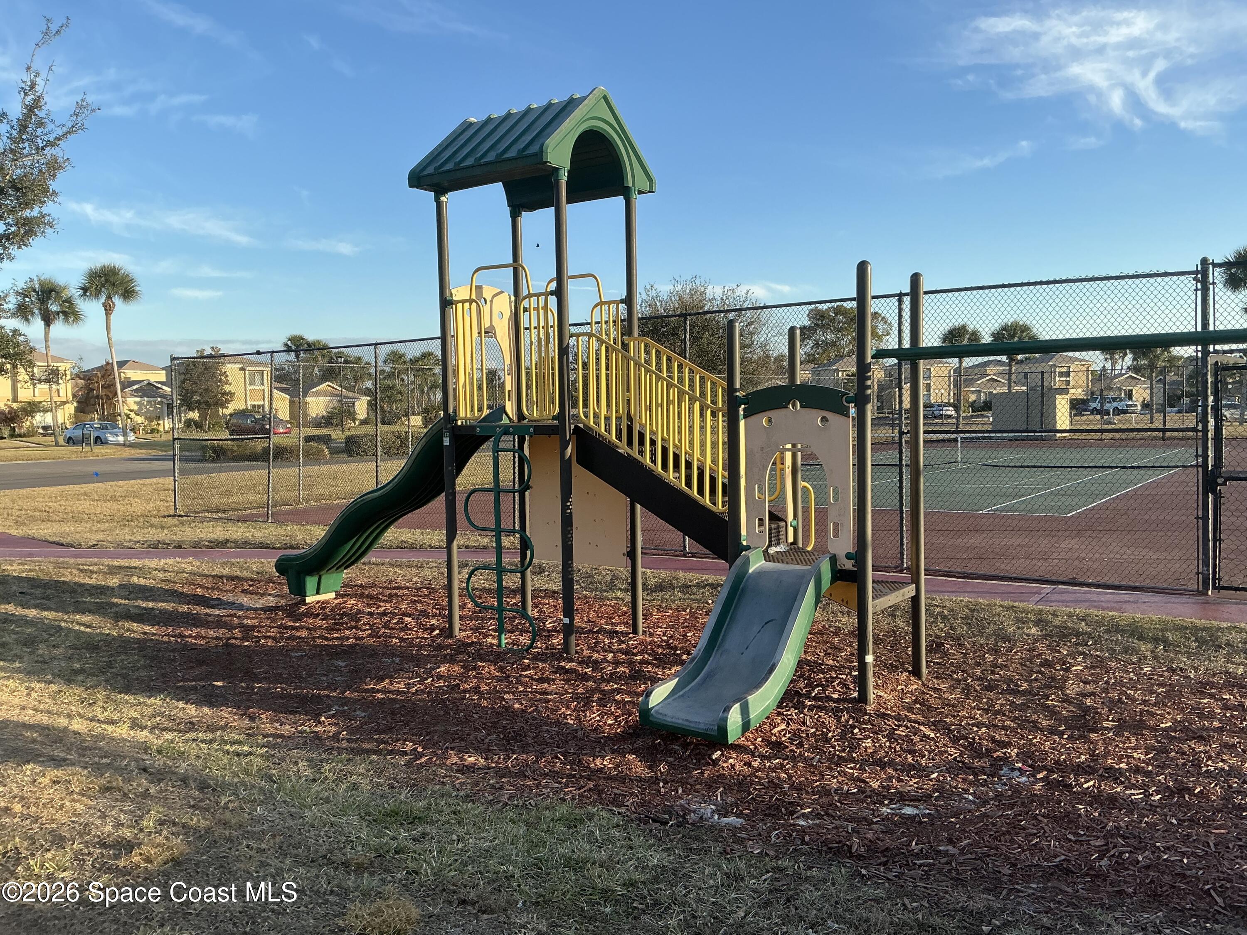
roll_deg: +1.3
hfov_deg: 63.4
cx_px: 624
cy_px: 468
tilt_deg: -3.8
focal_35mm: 28
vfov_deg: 49.7
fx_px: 1009
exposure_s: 1/759
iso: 25
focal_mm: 3
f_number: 1.8
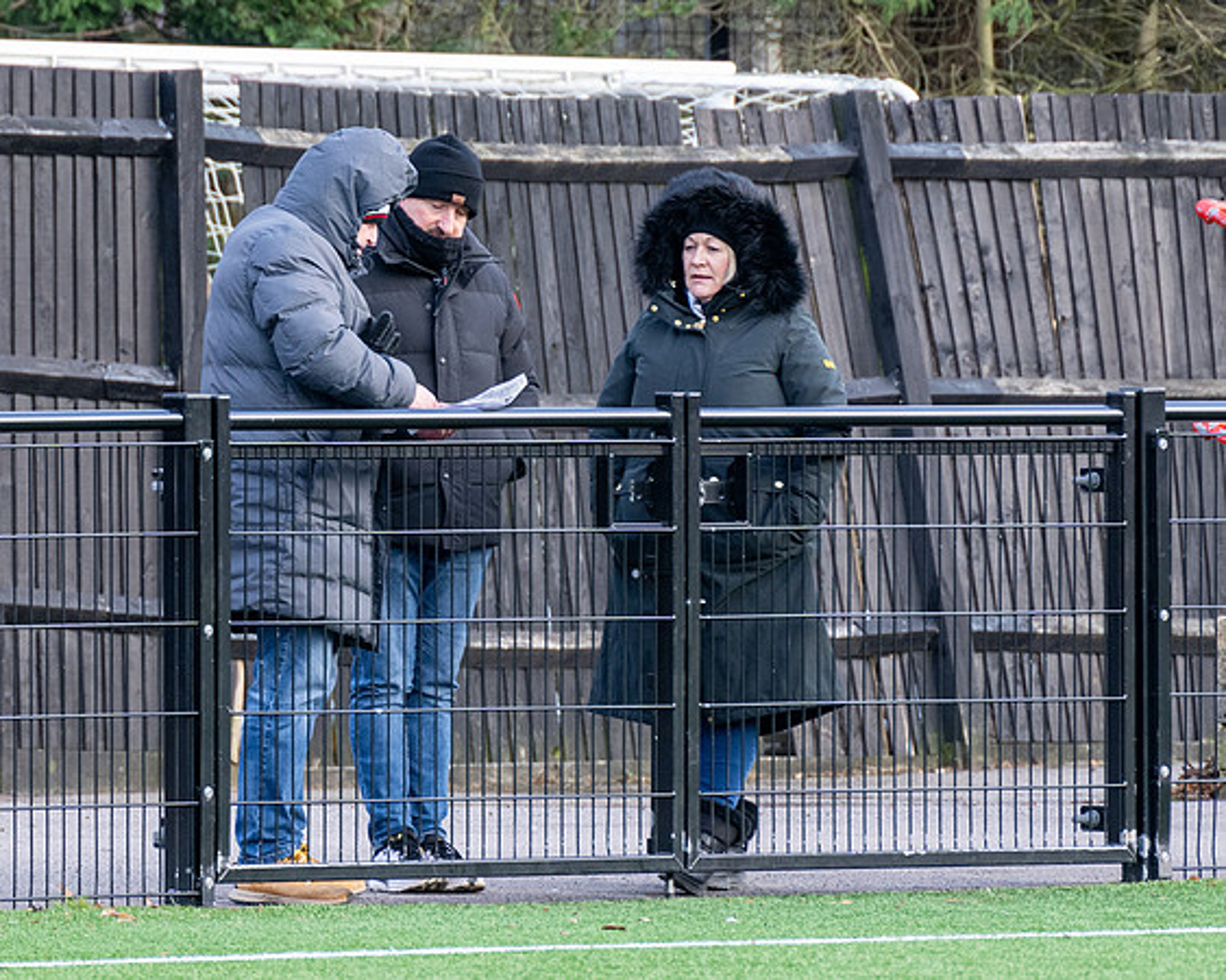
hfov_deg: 2.6
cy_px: 475
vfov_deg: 2.1
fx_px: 27049
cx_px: 589
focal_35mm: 746
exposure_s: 1/250
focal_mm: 280
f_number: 4
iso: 400
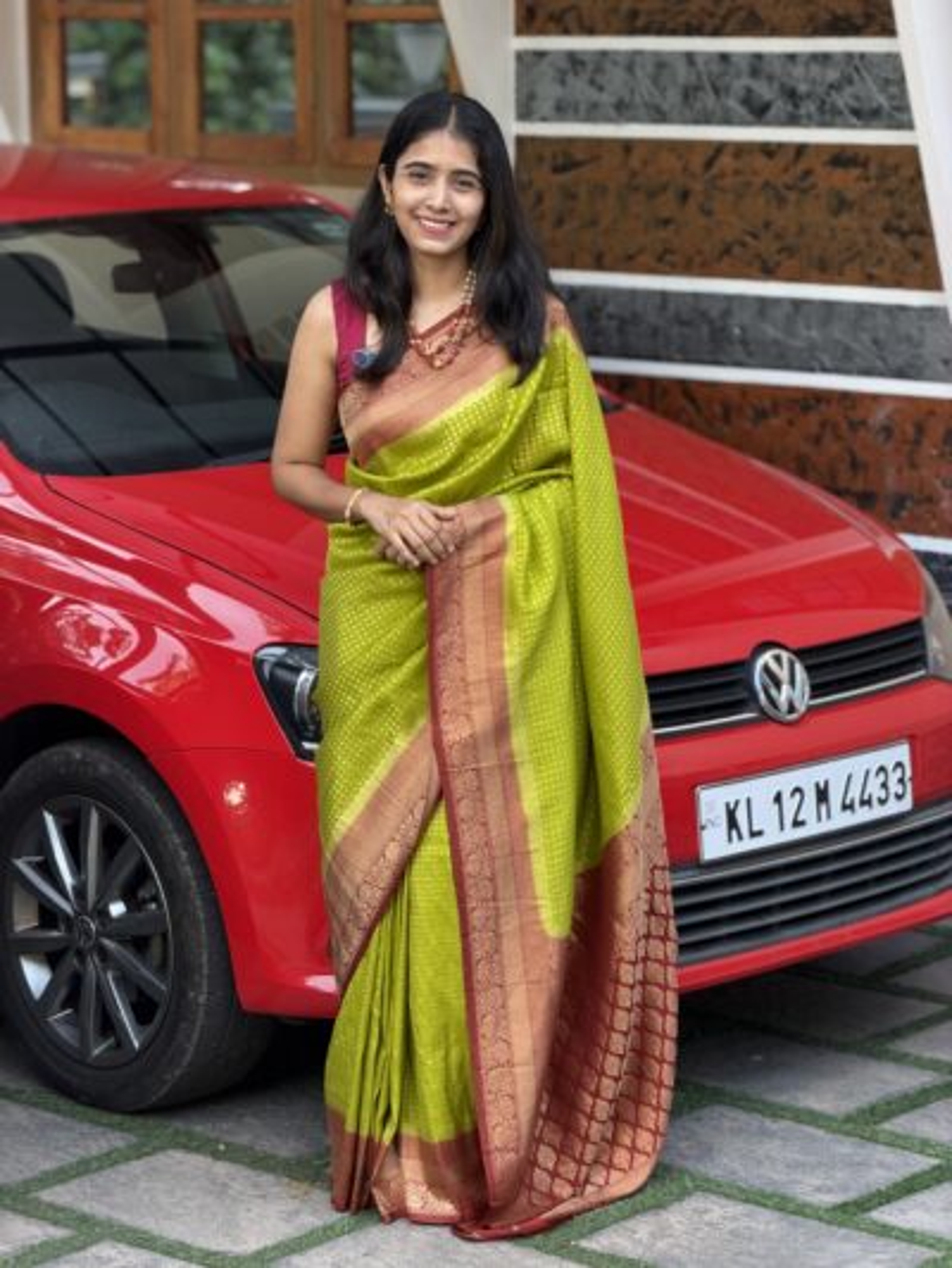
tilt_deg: -10.2
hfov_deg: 14.8
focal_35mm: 100
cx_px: 476
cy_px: 634
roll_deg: +0.0
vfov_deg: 19.6
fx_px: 3665
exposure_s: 1/121
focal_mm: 16.89
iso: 100
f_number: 2.8
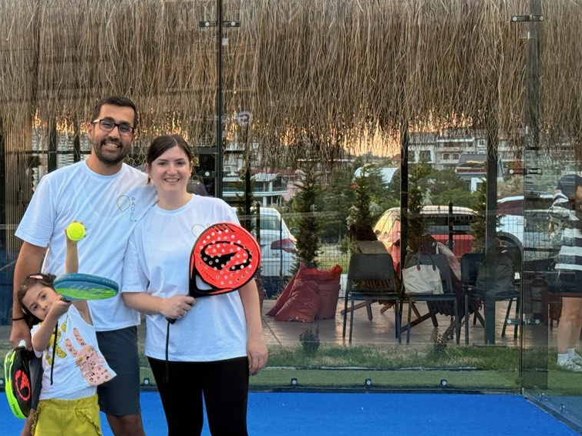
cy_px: 263
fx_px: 1496
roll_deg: +0.2
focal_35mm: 89
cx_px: 101
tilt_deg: -3.1
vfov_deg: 16.6
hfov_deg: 21.7
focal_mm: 6.76
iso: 80
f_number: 1.78
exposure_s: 1/100
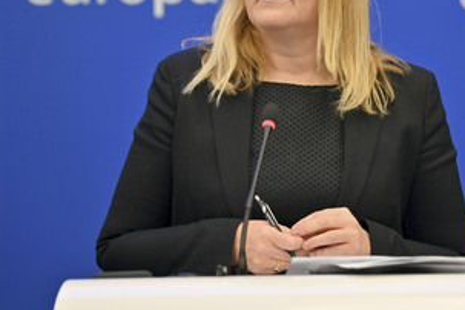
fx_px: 2880
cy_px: 89
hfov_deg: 9.2
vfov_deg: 6.2
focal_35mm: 223
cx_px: 305
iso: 400
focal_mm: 150
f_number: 2.8
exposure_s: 1/100
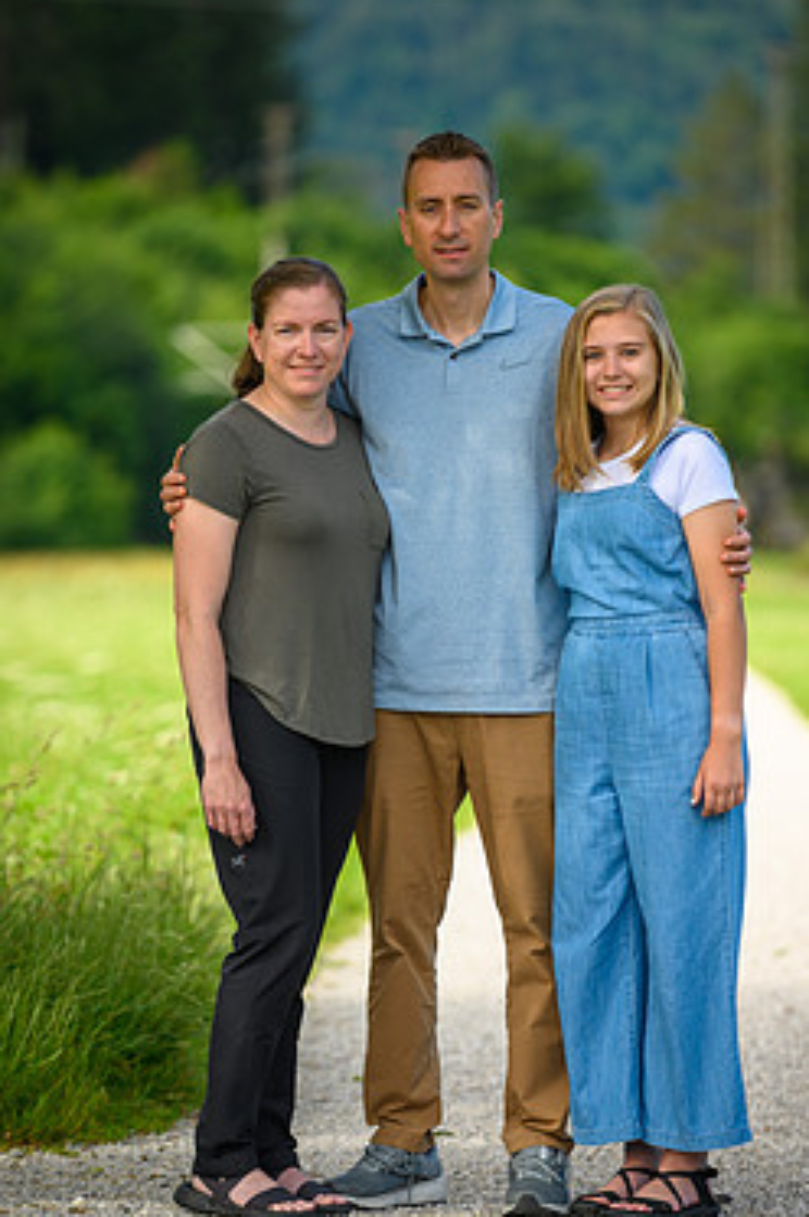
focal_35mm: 241
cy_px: 659
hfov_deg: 5.7
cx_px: 426
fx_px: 8138
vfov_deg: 8.6
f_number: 4
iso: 125
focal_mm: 200
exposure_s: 1/800
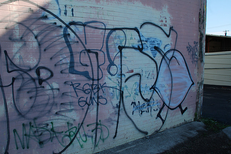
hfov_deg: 67.4
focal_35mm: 27
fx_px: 173
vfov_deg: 47.9
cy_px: 77
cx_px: 116
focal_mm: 18
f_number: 7.1
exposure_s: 1/160
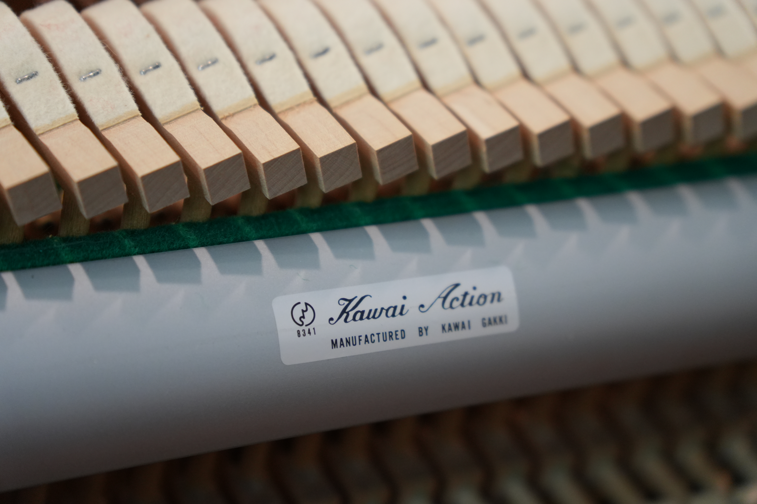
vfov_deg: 13.0
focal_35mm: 105
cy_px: 252
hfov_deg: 19.5
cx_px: 378
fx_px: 2208
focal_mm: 70
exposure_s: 1/125
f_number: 2.8
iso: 1250
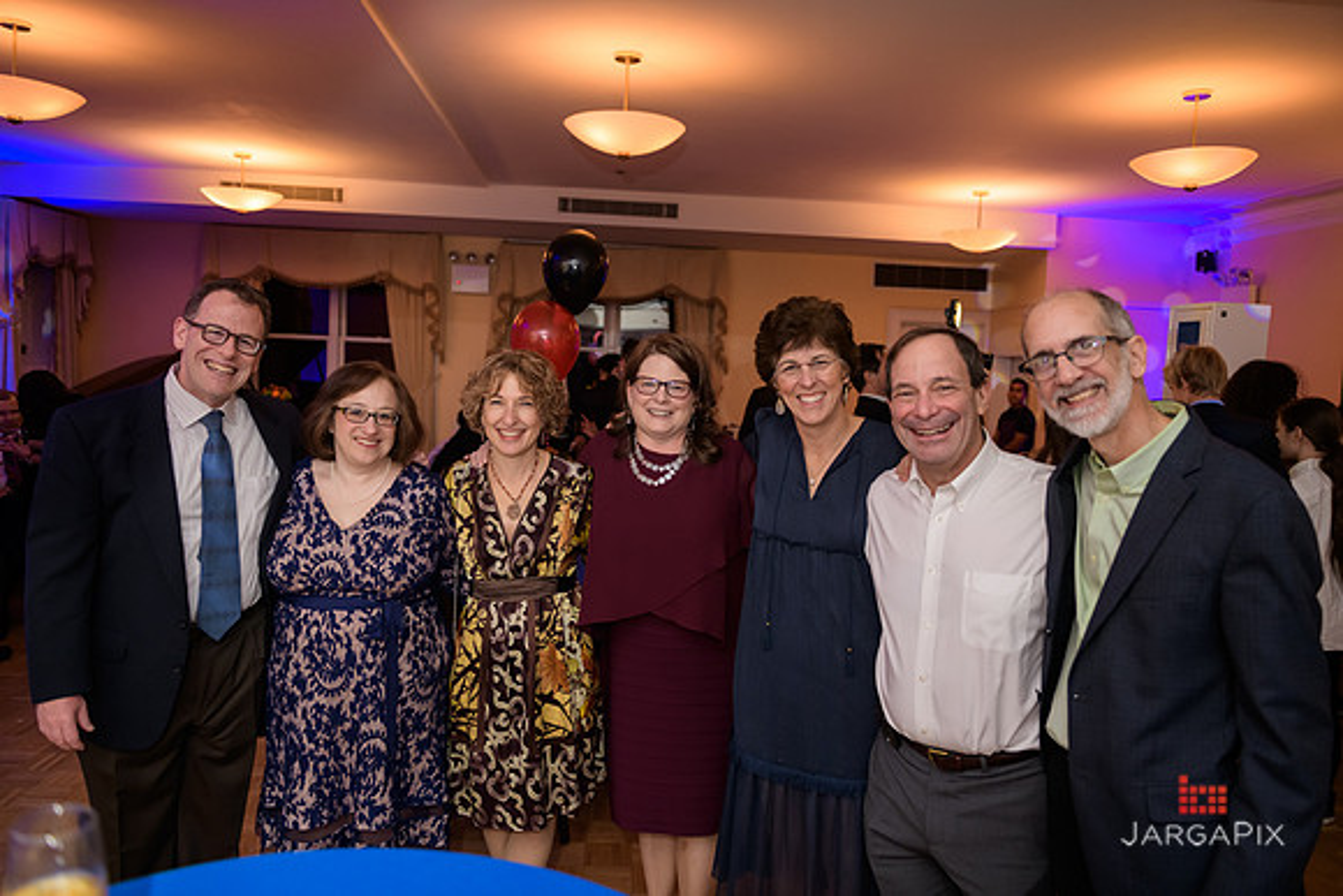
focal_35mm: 26
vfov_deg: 49.6
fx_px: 970
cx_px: 672
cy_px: 448
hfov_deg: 69.4
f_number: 3.2
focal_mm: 26
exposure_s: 1/125
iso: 800
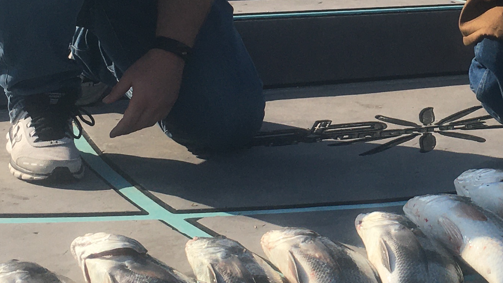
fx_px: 1254
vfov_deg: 12.7
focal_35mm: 94
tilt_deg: -7.9
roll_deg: -2.9
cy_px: 13
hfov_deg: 22.1
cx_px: 471
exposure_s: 1/1832
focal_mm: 4.15
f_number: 2.2
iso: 25
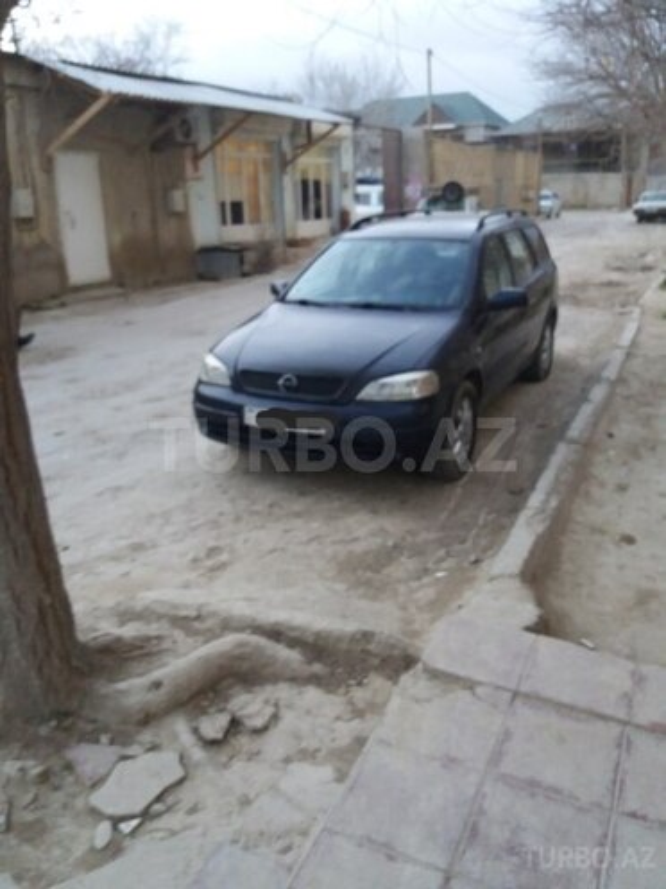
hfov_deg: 49.7
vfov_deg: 63.4
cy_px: 444
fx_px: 718
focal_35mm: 28
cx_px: 333
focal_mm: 3.7
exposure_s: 1/17
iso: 250
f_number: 1.9
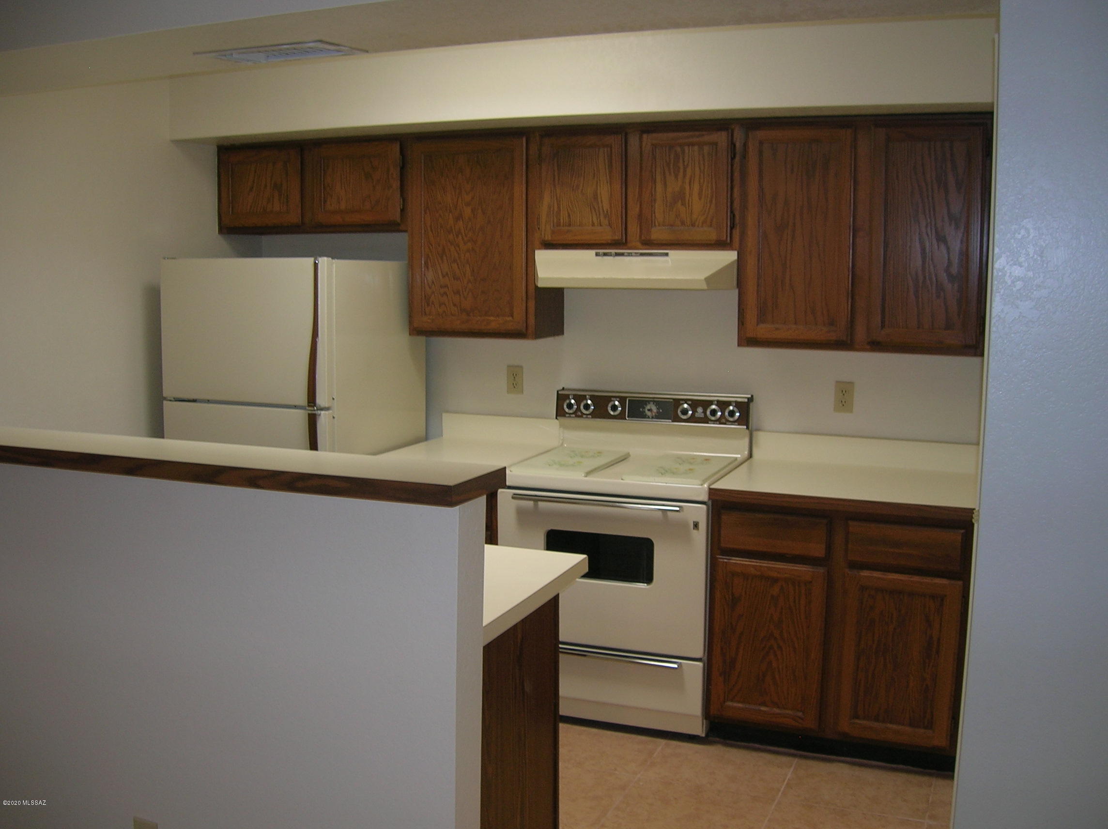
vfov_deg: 41.7
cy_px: 414
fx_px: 1087
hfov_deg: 54.0
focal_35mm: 34
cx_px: 554
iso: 50
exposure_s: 1/30
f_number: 2.9
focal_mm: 5.7
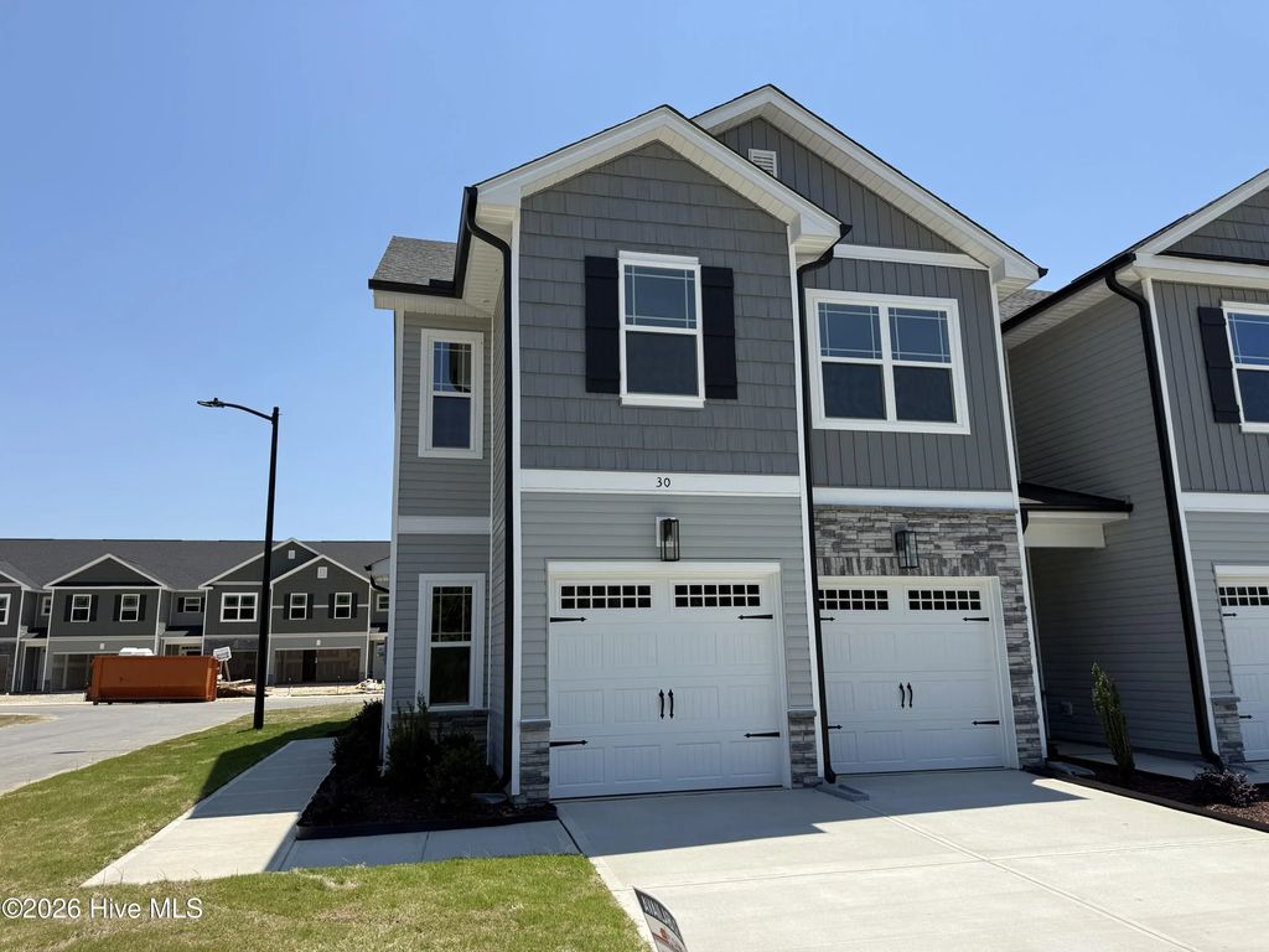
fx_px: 880
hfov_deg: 71.6
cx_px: 634
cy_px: 476
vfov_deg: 56.8
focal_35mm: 24
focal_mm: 6.76
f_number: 1.78
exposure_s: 1/5319
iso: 80
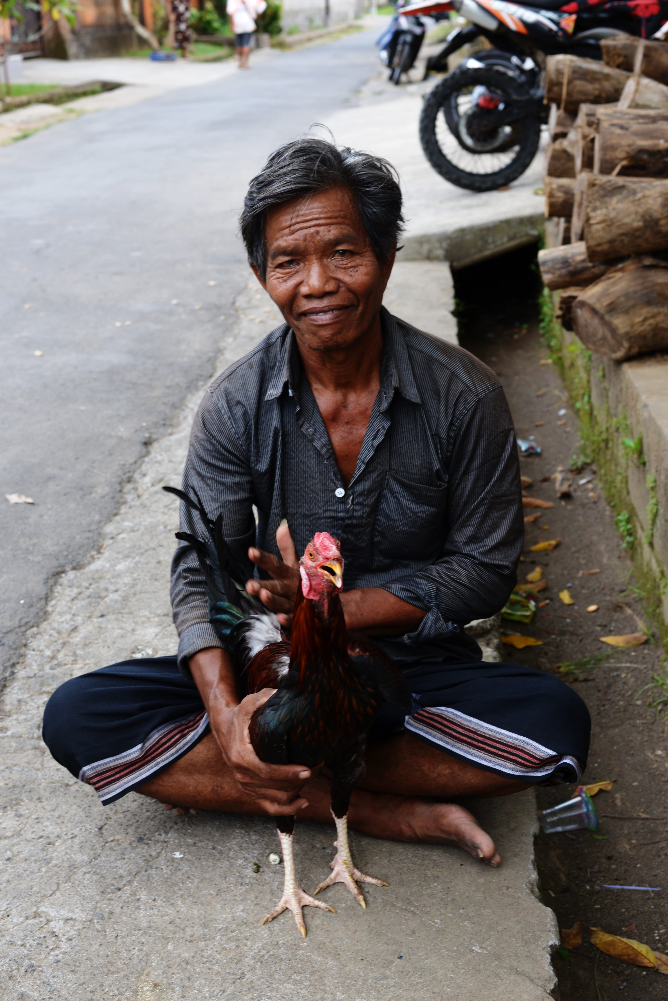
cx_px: 339
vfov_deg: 38.2
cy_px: 501
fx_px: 1446
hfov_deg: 26.0
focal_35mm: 52
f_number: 7.1
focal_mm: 50
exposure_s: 1/100
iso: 200
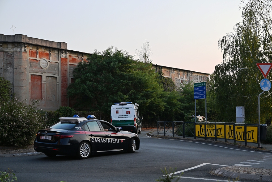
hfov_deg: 41.7
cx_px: 136
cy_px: 91
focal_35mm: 47
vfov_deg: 28.5
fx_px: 357
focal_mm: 31.5
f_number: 5.6
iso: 125
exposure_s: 1/250
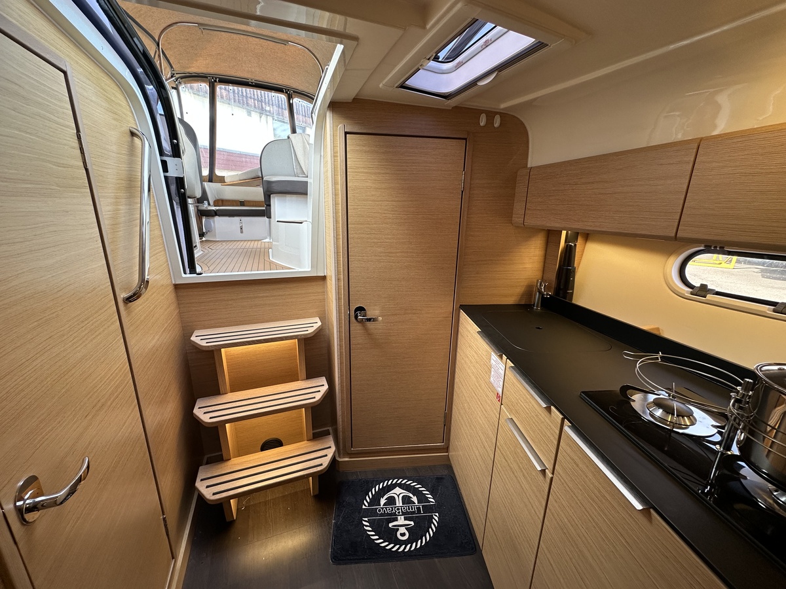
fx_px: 318
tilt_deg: -16.8
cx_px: 393
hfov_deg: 102.1
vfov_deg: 85.7
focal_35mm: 14
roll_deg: -1.6
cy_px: 294
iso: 100
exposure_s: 1/99
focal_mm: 2.22
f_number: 2.2
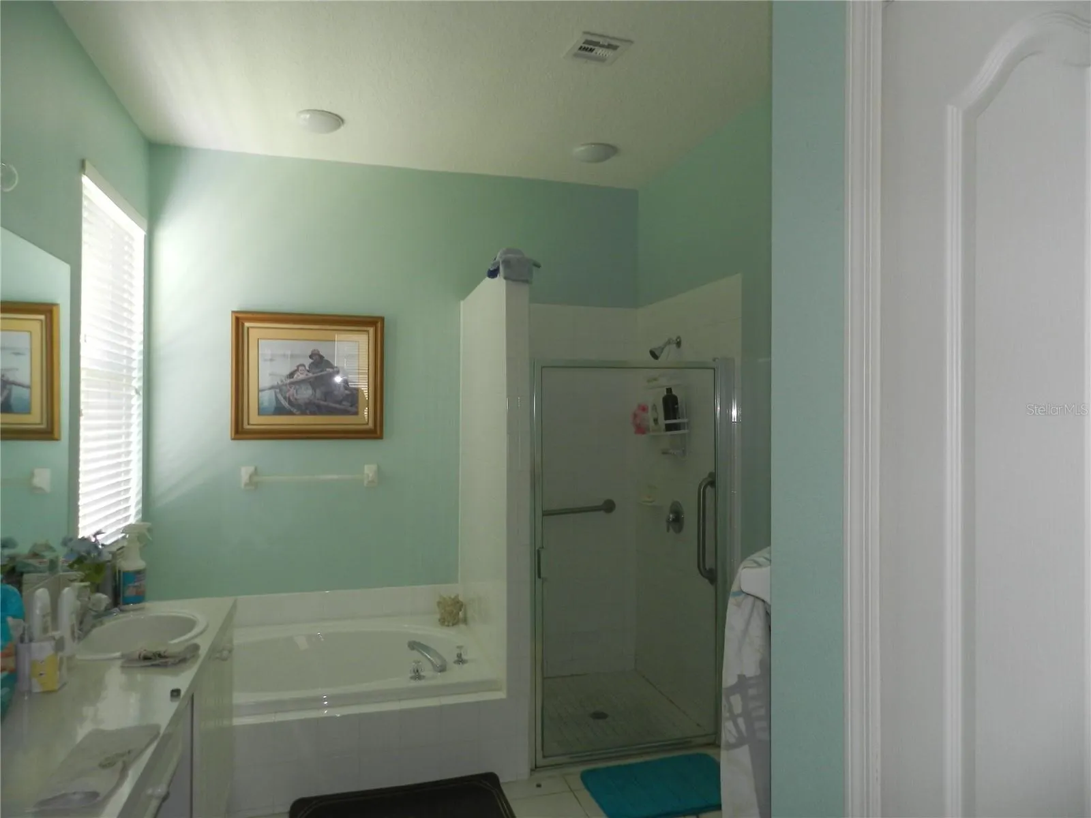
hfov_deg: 73.9
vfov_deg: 58.9
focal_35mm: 23
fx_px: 725
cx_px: 546
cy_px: 409
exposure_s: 1/30
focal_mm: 4
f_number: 3.4
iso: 200
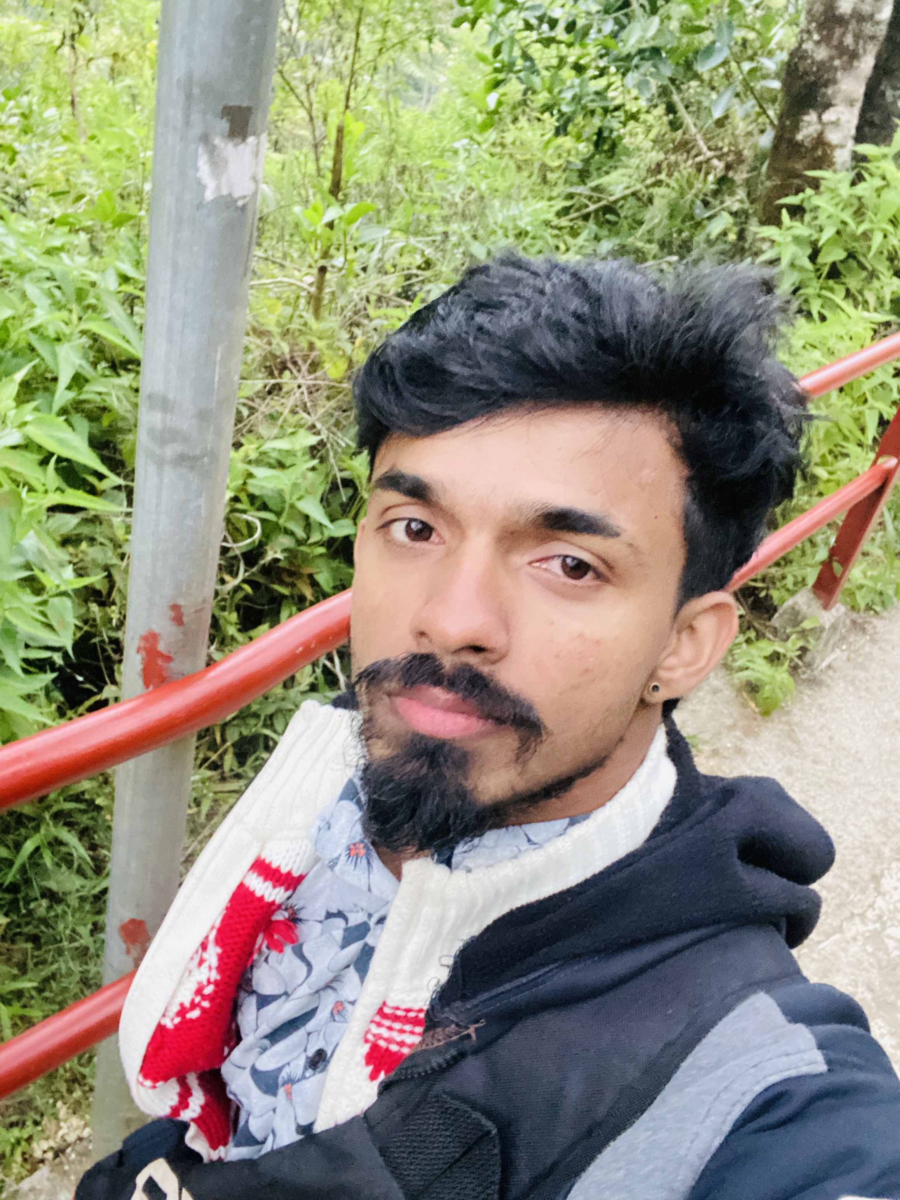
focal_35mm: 30
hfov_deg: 46.8
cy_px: 600
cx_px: 450
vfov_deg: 60.0
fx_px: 1040
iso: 800
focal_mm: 2.71
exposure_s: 1/16
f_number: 2.2
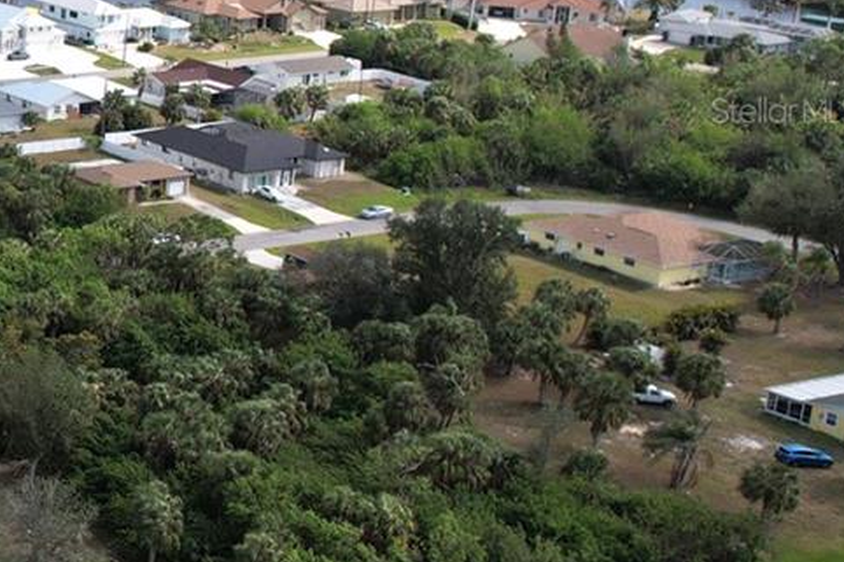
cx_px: -534
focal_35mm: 73
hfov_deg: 21.5
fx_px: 1711
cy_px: 110
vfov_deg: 18.5
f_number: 2.8
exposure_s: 1/2000
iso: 100
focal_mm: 8.38
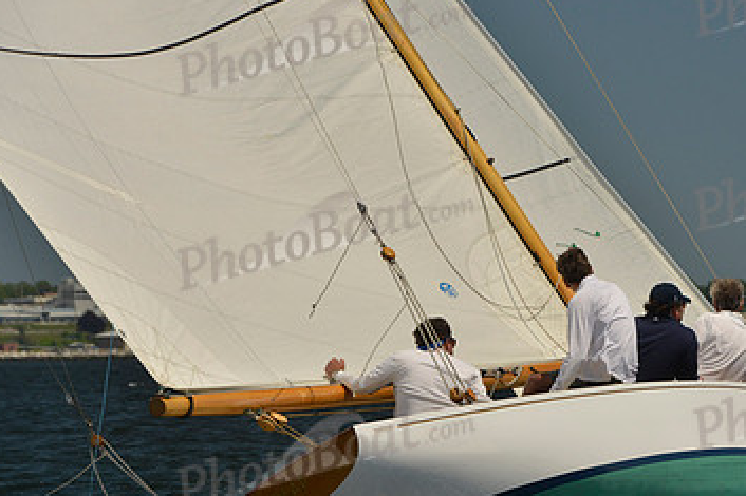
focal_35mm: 263
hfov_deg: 7.8
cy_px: 316
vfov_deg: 5.2
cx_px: 585
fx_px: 5447
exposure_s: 1/800
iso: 280
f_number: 11
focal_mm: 160
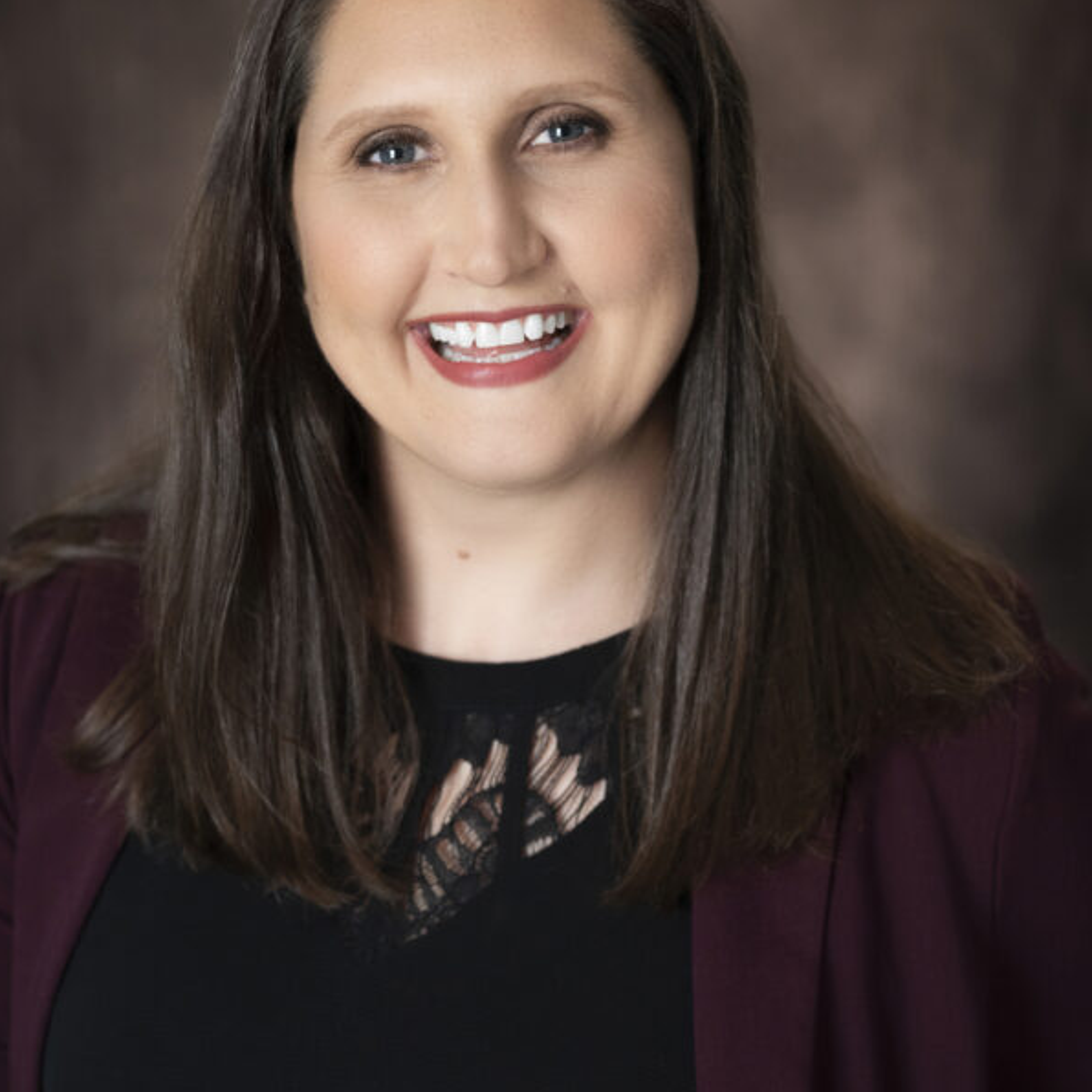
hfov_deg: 23.7
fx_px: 2605
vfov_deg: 23.7
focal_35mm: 73
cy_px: 597
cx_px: 473
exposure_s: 1/125
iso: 1000
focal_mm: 50
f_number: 3.5
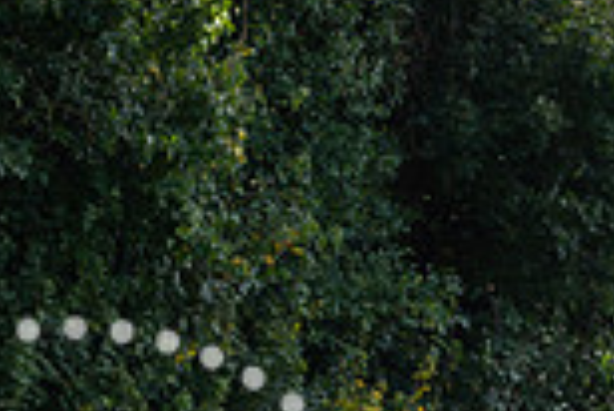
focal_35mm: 233
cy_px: 489
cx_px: 694
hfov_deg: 8.7
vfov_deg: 5.9
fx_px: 3978
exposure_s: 1/800
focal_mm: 62
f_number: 4
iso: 200
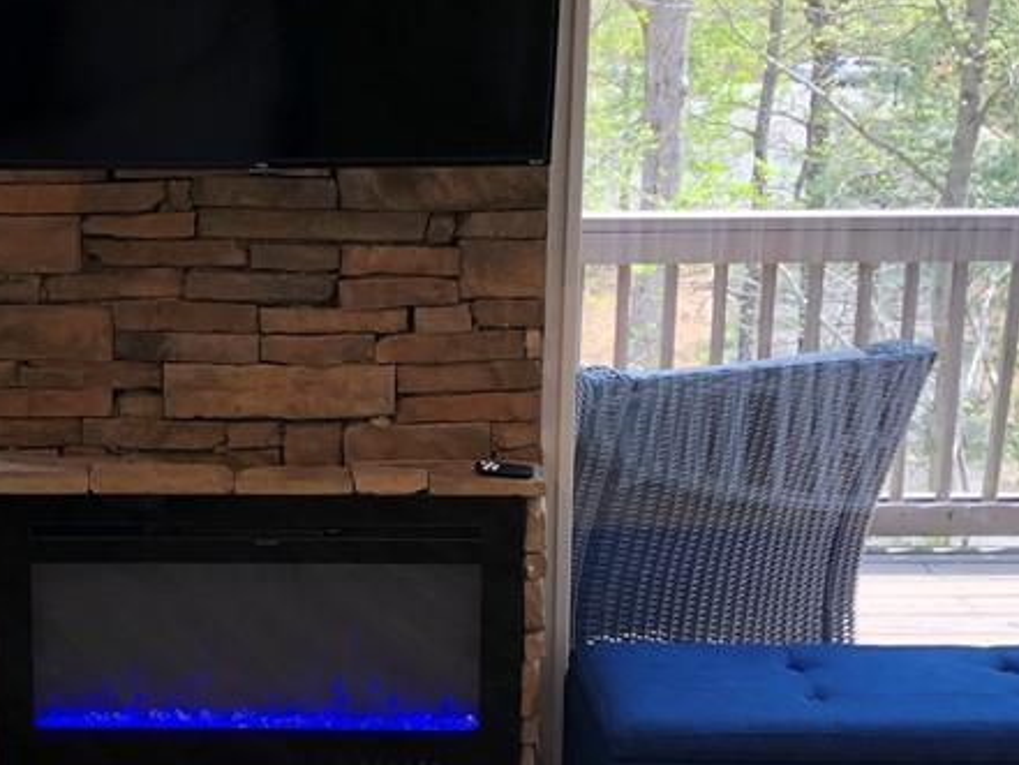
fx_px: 1914
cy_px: 398
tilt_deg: -11.7
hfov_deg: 29.2
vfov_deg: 22.6
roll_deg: -0.9
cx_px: 213
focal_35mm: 65
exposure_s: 1/127
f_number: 1.8
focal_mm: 3.99
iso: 20
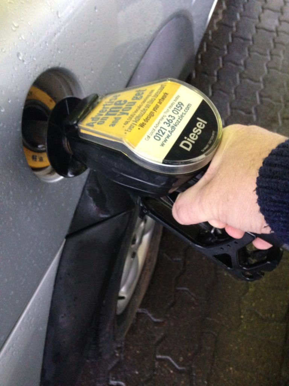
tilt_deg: -58.1
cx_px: 144
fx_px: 367
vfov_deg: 55.4
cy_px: 193
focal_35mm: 33
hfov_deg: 42.9
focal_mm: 4.12
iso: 400
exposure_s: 1/15
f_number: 2.4
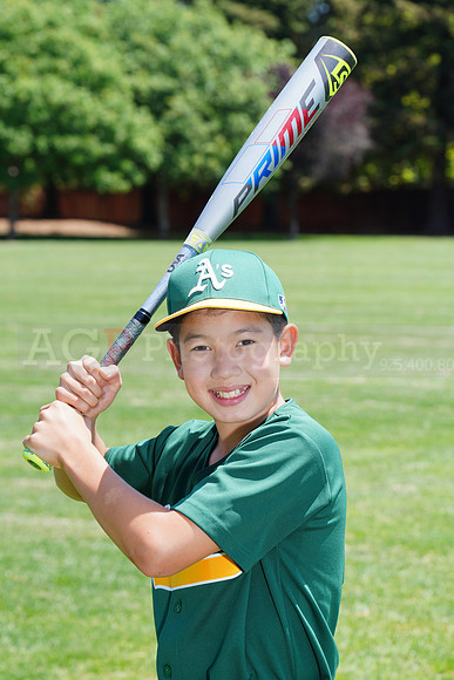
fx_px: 2949
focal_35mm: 156
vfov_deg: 13.2
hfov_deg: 8.8
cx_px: 227
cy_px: 340
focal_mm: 156
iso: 200
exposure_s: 1/200
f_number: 10
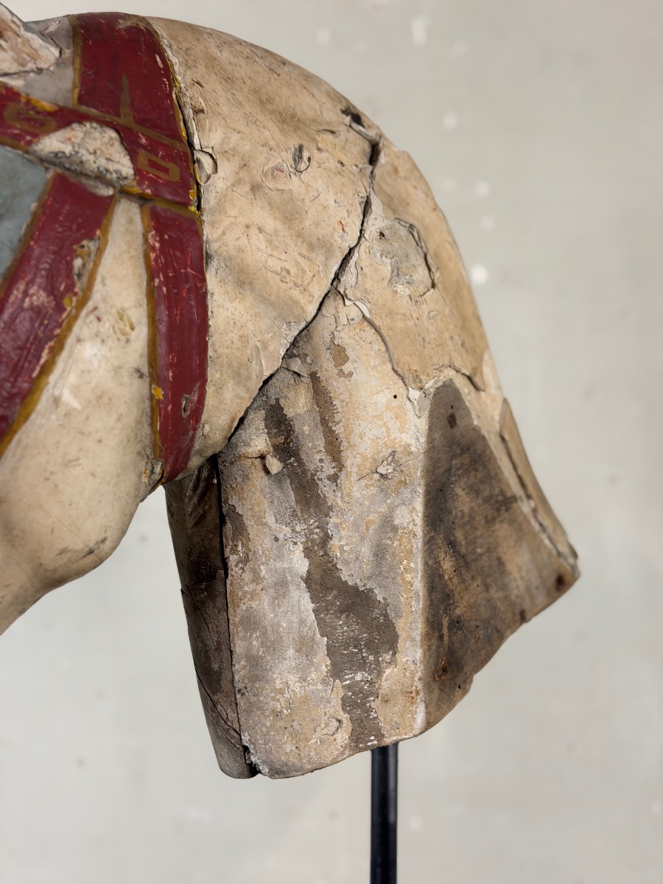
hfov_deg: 30.3
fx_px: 1226
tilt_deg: +4.2
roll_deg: -0.2
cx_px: 332
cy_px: 442
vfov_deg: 39.7
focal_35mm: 48
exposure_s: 1/50
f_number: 1.78
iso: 100
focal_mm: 6.76
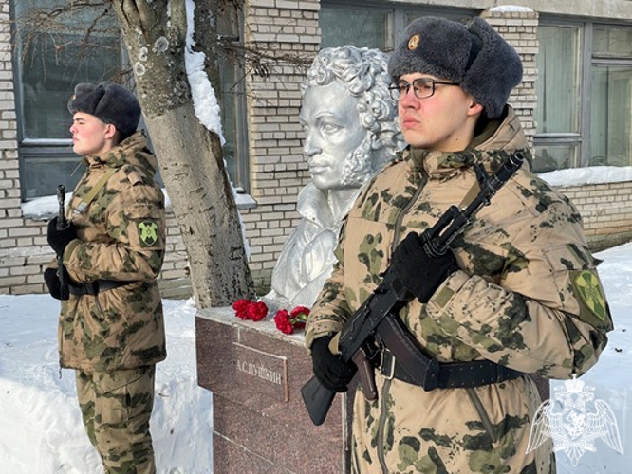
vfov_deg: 28.1
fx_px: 950
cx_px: 316
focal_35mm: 52
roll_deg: +1.2
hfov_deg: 36.8
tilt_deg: -4.4
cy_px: 237
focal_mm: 6
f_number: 2
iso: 25
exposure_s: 1/381
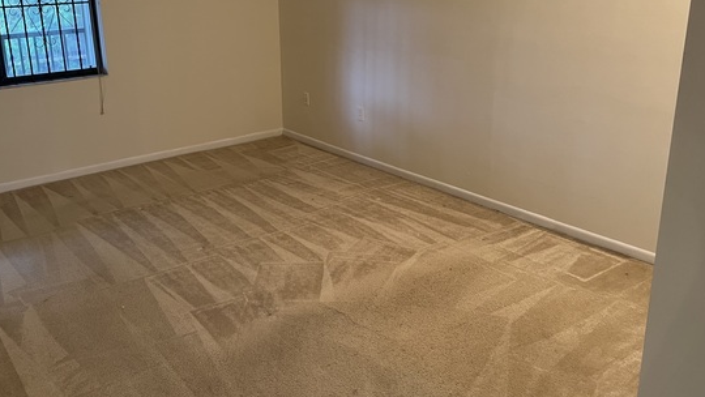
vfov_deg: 33.6
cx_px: 293
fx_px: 654
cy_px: 148
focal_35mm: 35
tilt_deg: -16.8
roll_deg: +1.6
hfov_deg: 56.3
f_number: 1.5
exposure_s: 1/60
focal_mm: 5.7
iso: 125
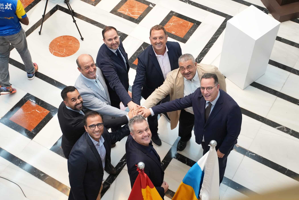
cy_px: 100
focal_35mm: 51
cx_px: 150
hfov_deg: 38.9
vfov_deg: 26.5
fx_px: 424
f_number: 2.8
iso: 1250
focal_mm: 51
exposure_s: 1/125
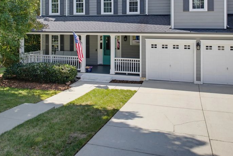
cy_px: 29
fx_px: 240
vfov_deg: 34.7
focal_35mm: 37
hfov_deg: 51.9
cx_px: 120
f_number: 2.8
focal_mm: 12.3
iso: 200
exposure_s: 1/1250
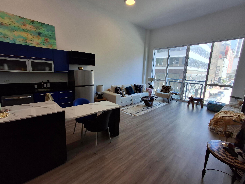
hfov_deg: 94.5
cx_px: 122
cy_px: 92
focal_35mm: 16
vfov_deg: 78.1
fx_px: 113
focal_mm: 1.64
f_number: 2.2
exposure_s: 1/120
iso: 40
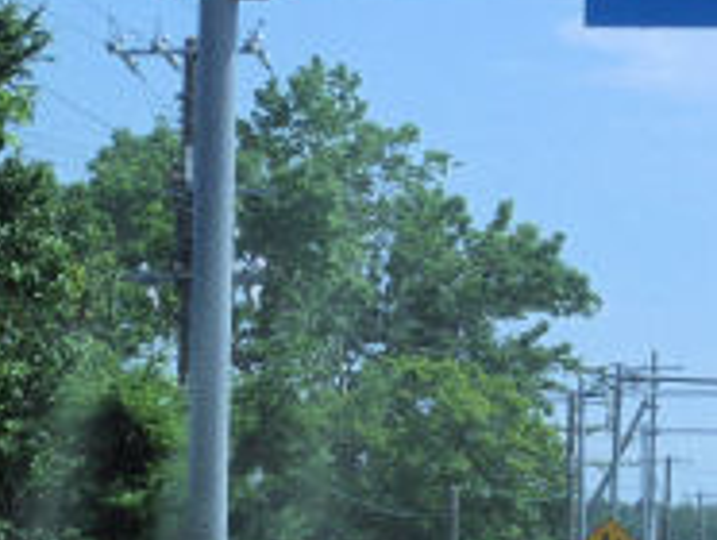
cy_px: 29
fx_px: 4936
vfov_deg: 6.2
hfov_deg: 8.3
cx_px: 466
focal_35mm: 238
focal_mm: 17.4
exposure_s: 1/640
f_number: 4.8
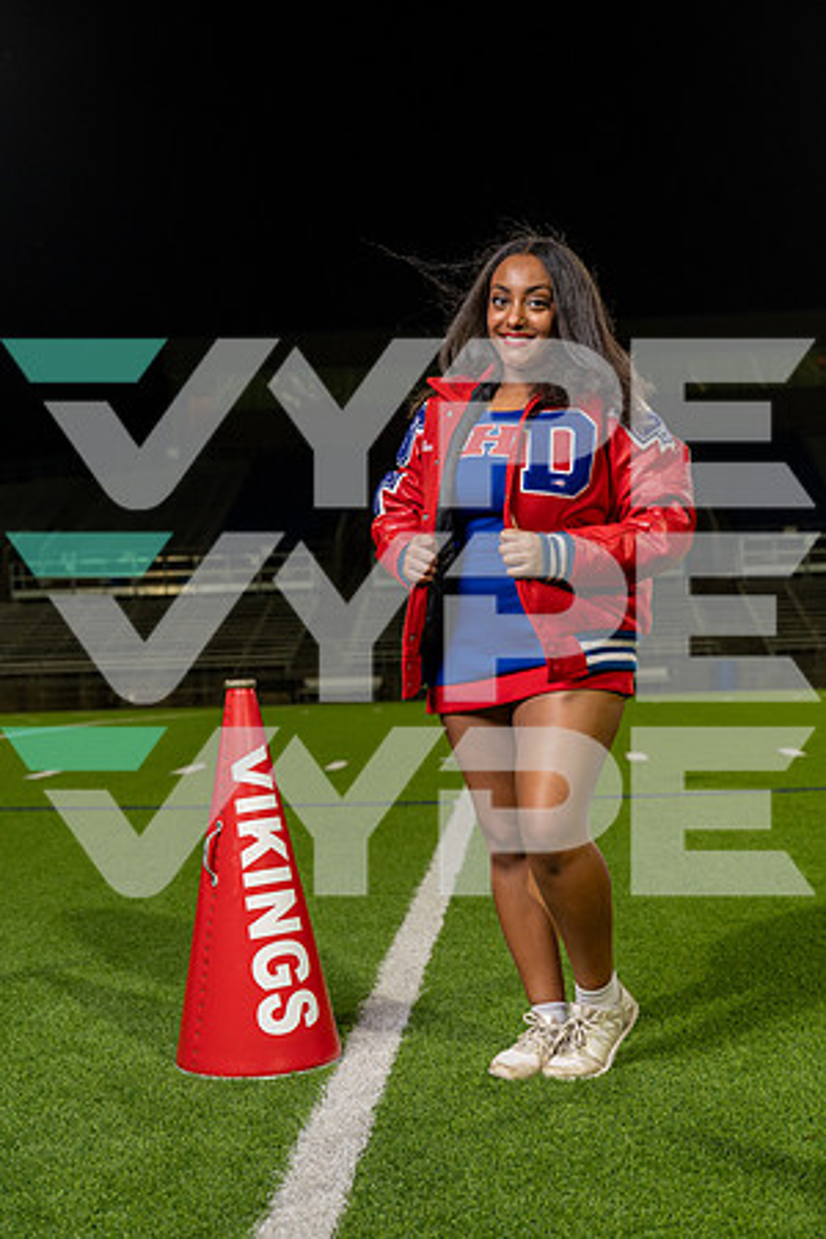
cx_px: 413
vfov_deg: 39.6
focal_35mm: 50
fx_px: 1721
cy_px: 620
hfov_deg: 27.0
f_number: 4.5
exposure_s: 1/250
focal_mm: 50
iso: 640
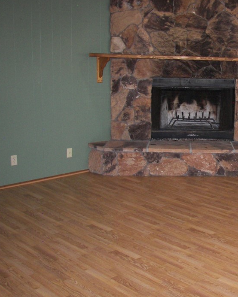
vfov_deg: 36.0
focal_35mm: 52
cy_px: 148
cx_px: 207
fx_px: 458
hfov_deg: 28.2
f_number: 2.8
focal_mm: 6
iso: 160
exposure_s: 1/30
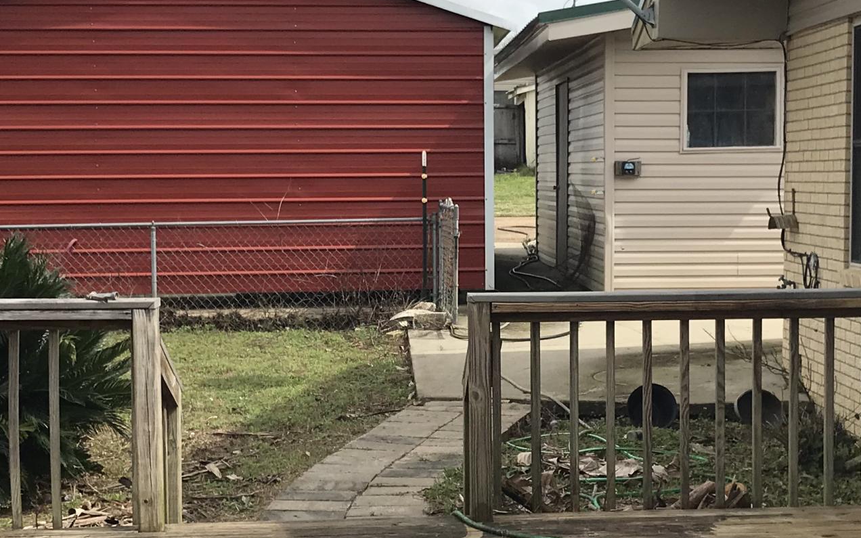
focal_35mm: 70
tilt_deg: -4.6
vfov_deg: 18.6
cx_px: 550
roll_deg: +1.4
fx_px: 1643
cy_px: 302
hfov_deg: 29.2
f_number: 1.8
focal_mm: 3.99
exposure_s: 1/2336
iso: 20
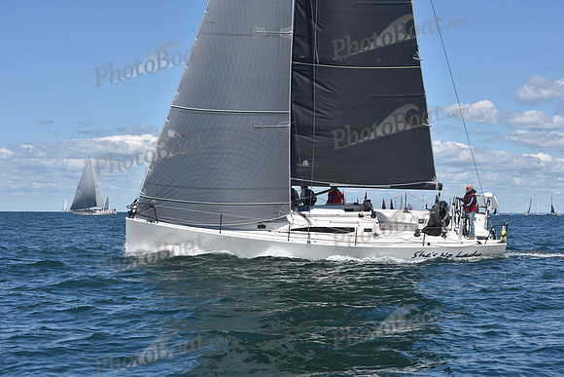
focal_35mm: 70
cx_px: 282
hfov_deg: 28.8
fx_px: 1097
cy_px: 188
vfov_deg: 19.5
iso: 250
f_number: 10
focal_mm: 70
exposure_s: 1/800
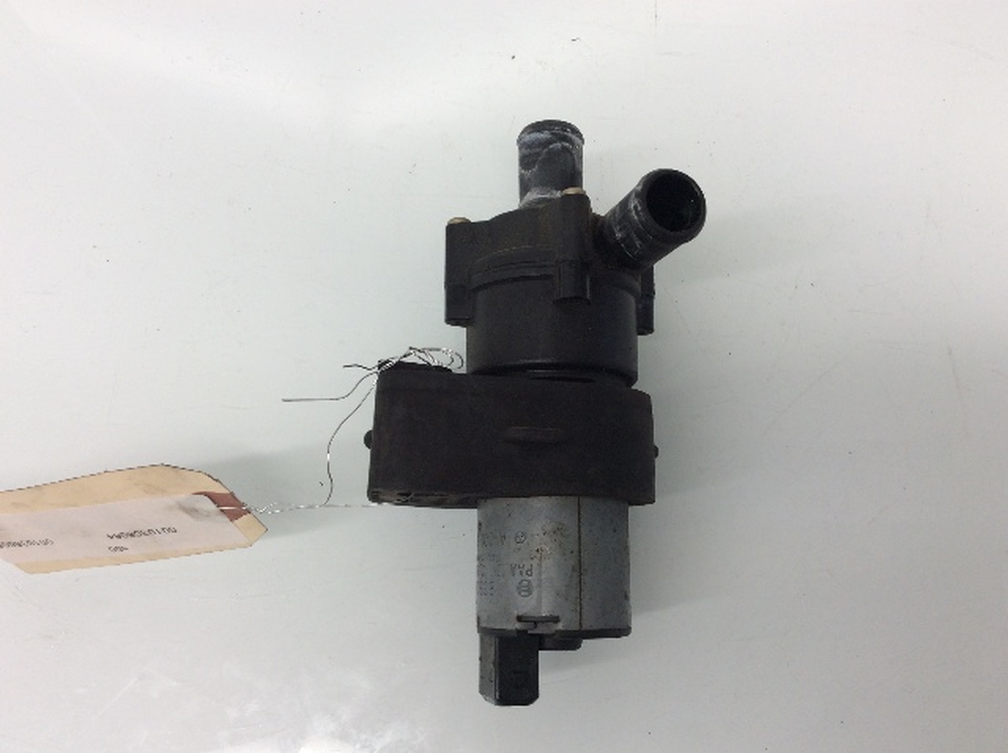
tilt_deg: -76.8
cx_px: 504
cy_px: 376
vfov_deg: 44.1
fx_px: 930
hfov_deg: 56.9
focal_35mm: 32
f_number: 2.4
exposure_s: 1/60
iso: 40
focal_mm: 3.3
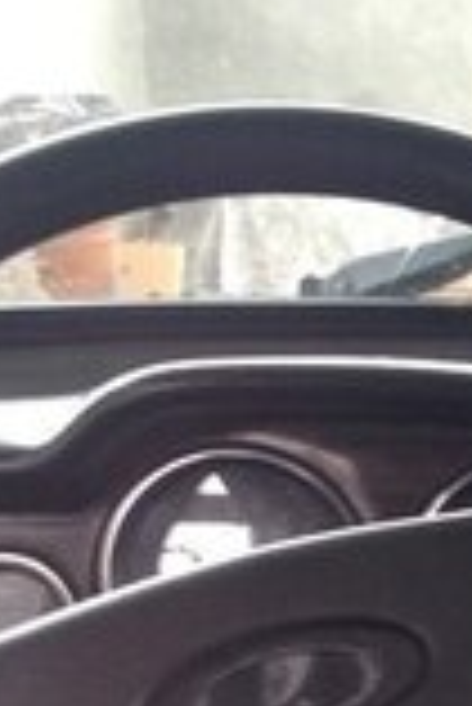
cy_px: 821
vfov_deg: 13.1
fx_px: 3002
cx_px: 1160
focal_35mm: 153
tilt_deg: -18.3
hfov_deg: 8.2
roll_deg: -0.3
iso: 50
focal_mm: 4.28
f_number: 2.4
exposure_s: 1/20
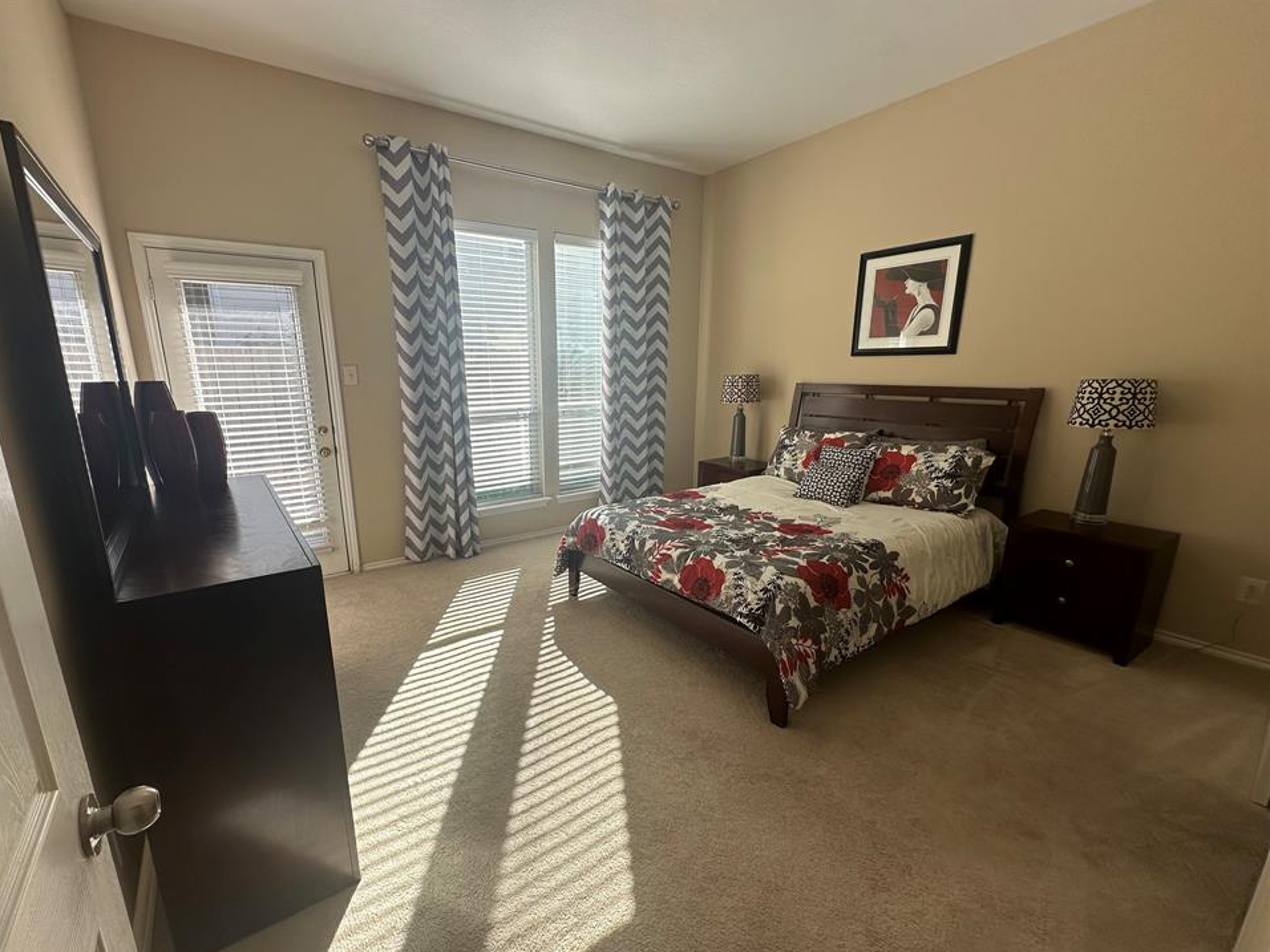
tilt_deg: -13.5
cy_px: 503
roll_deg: +0.1
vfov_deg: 81.7
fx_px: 550
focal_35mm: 15
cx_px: 591
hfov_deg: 98.0
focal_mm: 2.22
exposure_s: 1/307
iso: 40
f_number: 2.2
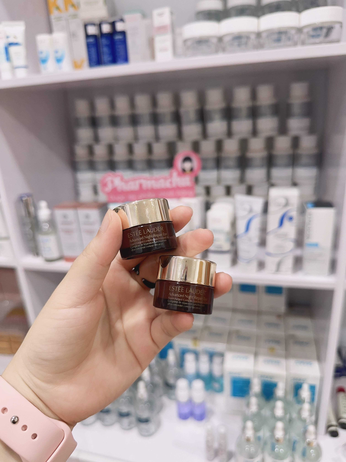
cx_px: 173
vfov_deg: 71.6
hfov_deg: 56.8
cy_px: 231
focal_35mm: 24
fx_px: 320
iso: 250
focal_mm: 6.86
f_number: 1.78
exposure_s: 1/50
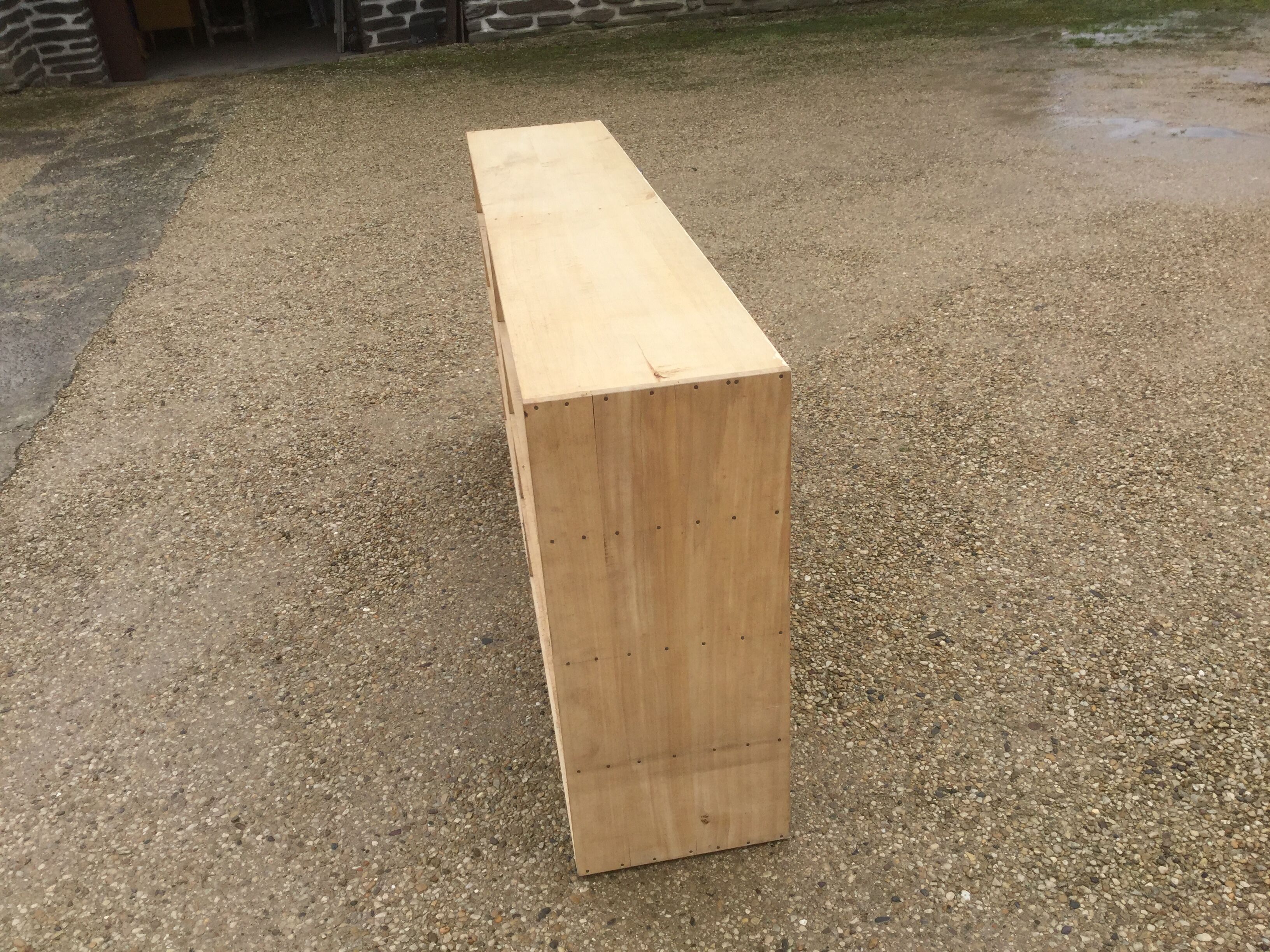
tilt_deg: -31.1
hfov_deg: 58.4
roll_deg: +4.2
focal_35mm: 31
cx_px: 635
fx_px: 1137
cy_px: 476
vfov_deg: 45.4
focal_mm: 3.3
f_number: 2.4
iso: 25
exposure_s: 1/641
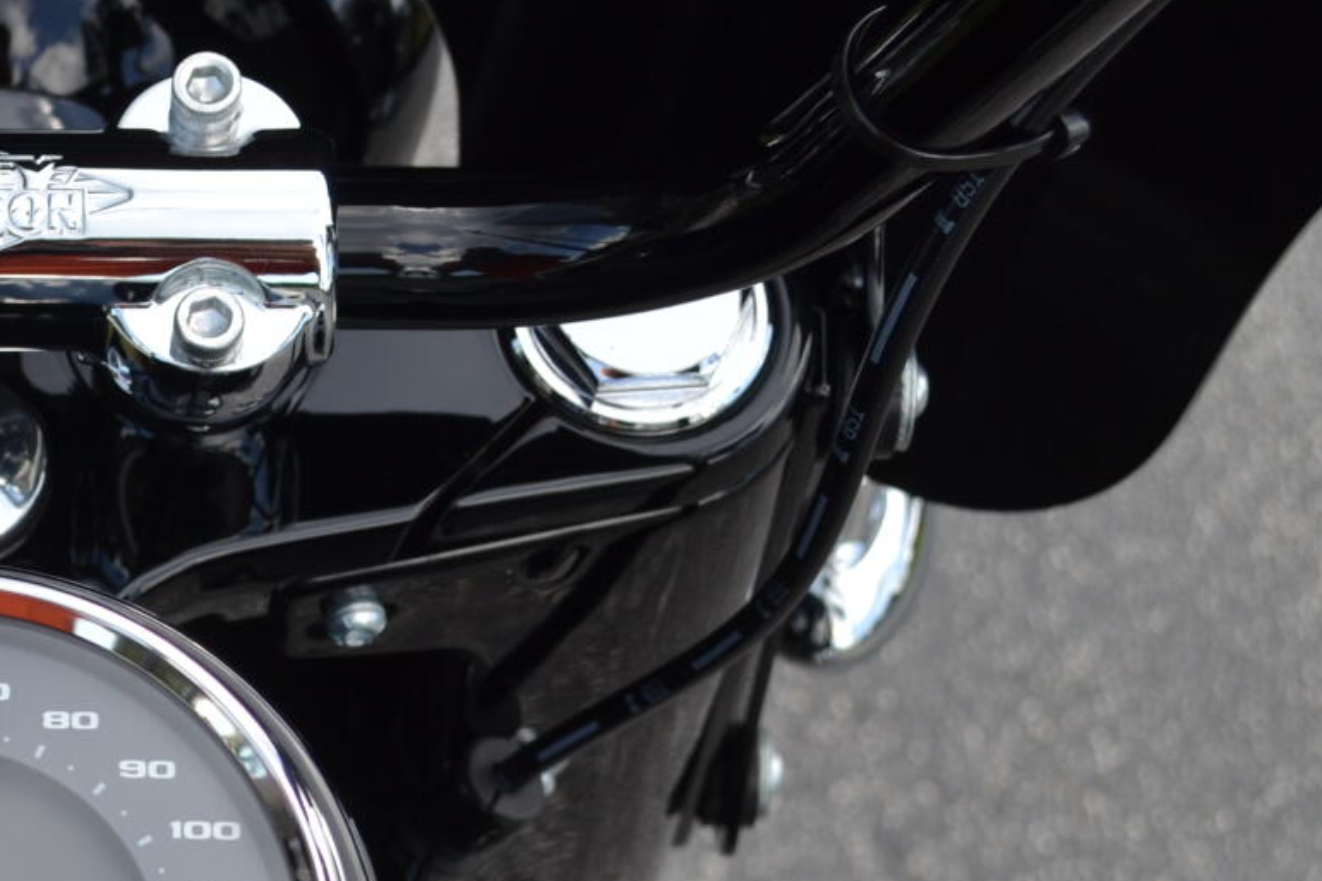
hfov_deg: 18.2
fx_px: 4002
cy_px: 801
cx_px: -45
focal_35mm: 109
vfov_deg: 12.5
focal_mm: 28
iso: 100
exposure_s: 1/125
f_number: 5.6
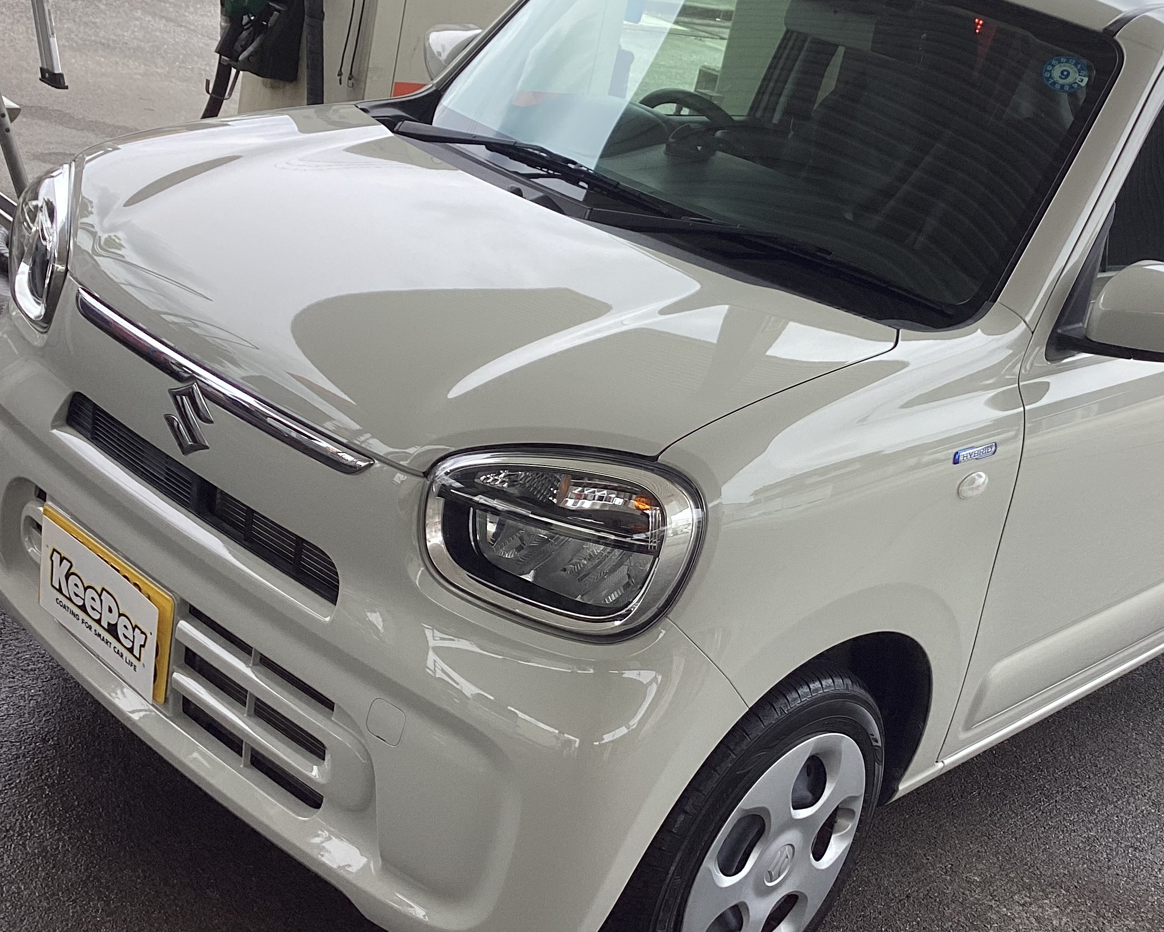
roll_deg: -14.5
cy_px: 464
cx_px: 725
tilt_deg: -17.4
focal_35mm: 46
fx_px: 1585
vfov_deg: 32.8
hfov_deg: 40.1
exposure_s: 1/357
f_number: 2.4
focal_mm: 3.3
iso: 25
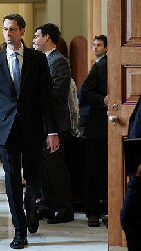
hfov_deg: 7.0
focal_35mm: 174
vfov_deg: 12.4
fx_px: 1158
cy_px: 125
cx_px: 27
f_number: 2.8
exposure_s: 1/250
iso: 2000
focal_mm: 109
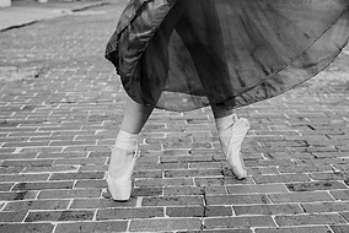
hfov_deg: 40.3
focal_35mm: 49
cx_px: 184
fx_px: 476
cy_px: 47
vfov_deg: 27.1
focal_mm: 24
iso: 160
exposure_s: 1/1250
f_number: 2.2
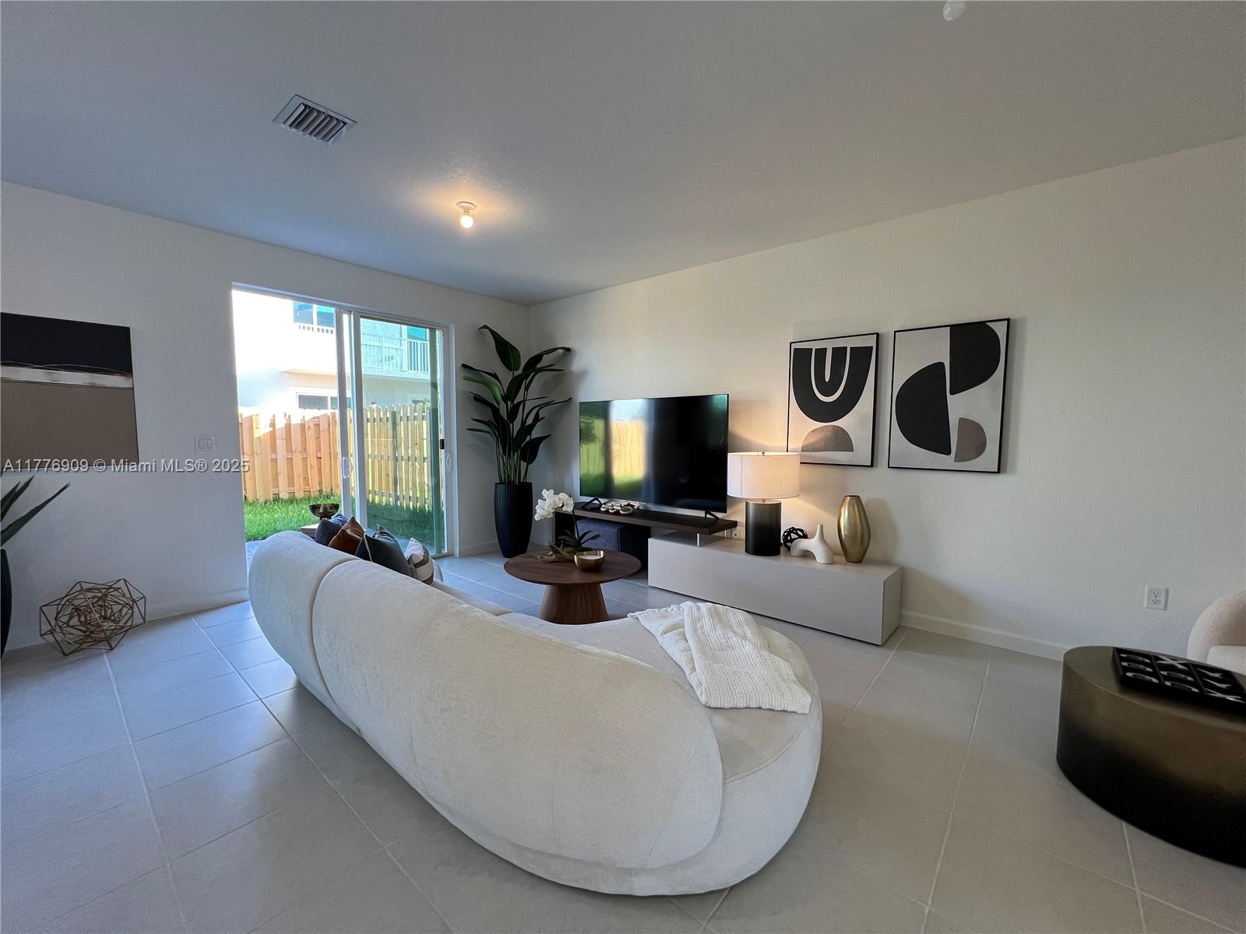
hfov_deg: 106.2
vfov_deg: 89.9
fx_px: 468
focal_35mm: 13
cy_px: 467
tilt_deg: -4.0
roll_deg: -0.9
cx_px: 623
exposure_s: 1/120
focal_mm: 1.57
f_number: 1.8
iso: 125
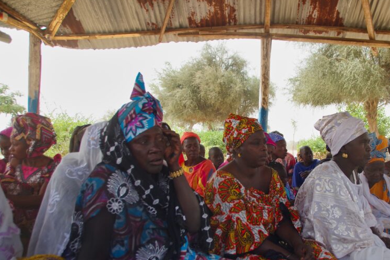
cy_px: 172
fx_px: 401
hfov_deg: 51.1
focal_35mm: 37
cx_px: 255
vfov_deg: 35.6
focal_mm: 18
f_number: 4
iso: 200
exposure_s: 1/200
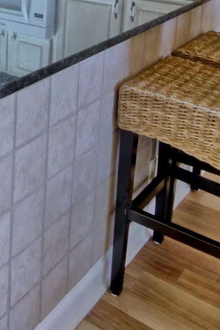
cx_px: -78
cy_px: 5
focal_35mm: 54
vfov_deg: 33.9
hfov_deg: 22.1
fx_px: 494
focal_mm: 13
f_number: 19
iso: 200
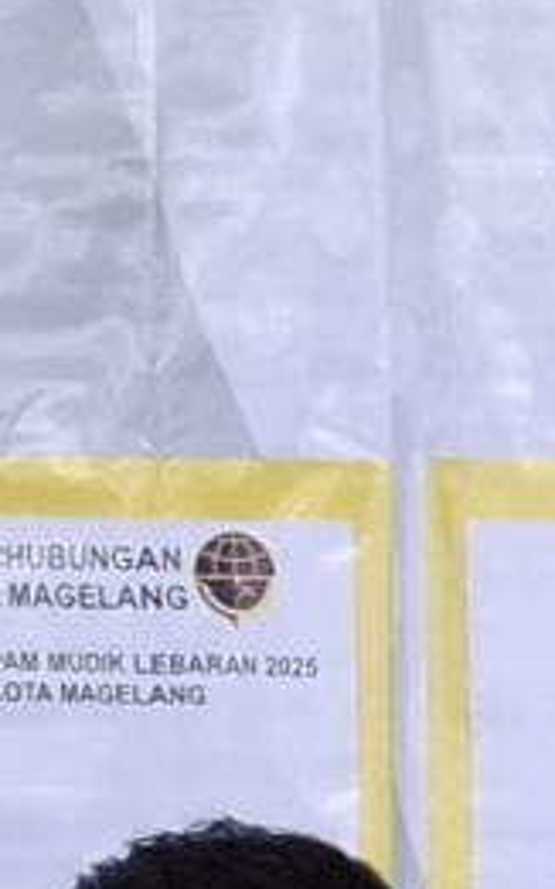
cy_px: 1042
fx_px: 5787
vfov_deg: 8.7
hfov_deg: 4.1
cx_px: 3589
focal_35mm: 239
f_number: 1.8
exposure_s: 1/100
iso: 125
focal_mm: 5.54
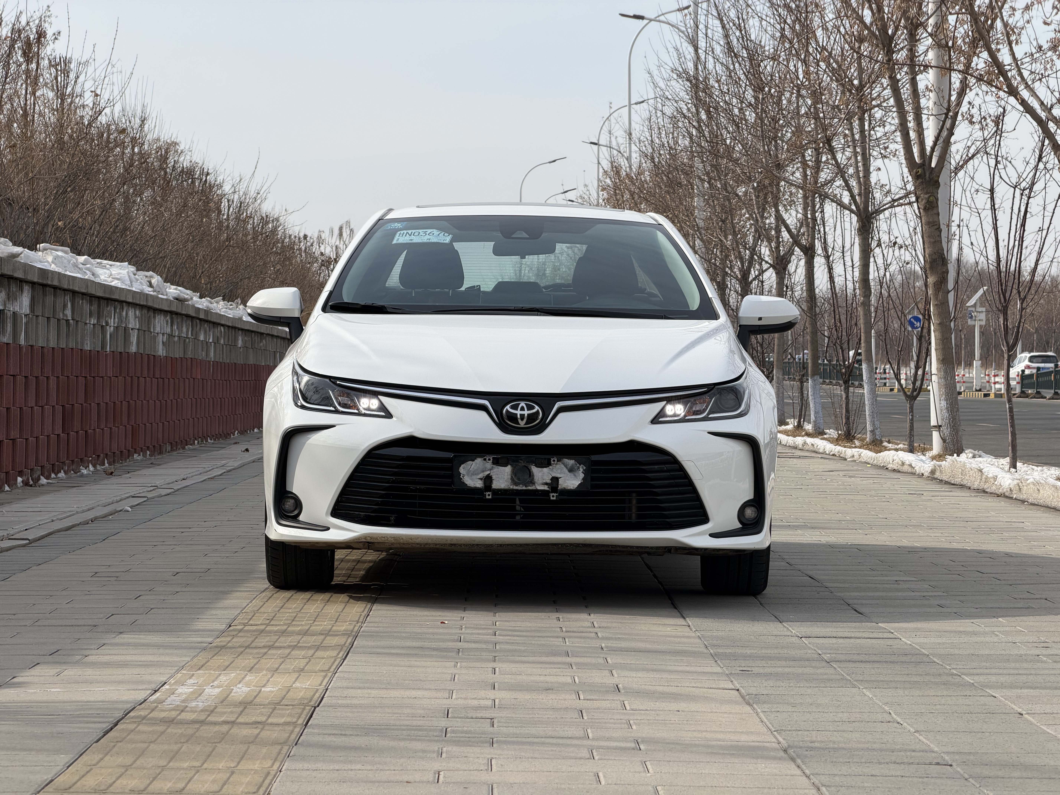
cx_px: 530
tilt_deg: -0.9
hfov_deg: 19.6
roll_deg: +0.8
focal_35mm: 100
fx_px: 3062
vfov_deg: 14.8
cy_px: 398
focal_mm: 16.89
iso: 25
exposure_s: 1/638
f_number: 2.8
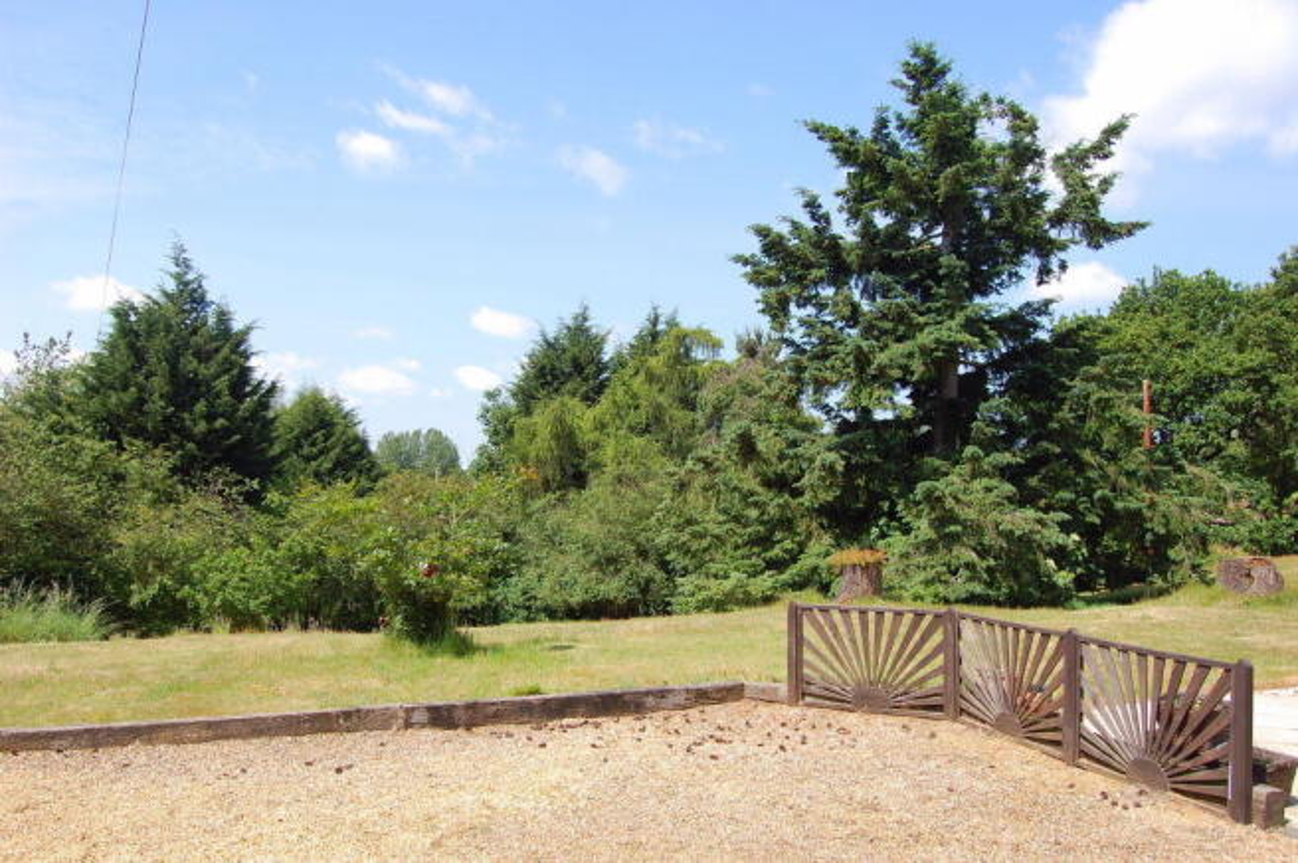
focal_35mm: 27
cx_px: 649
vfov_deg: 47.8
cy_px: 432
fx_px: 973
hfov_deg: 67.4
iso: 200
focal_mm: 18
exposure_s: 1/250
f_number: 8
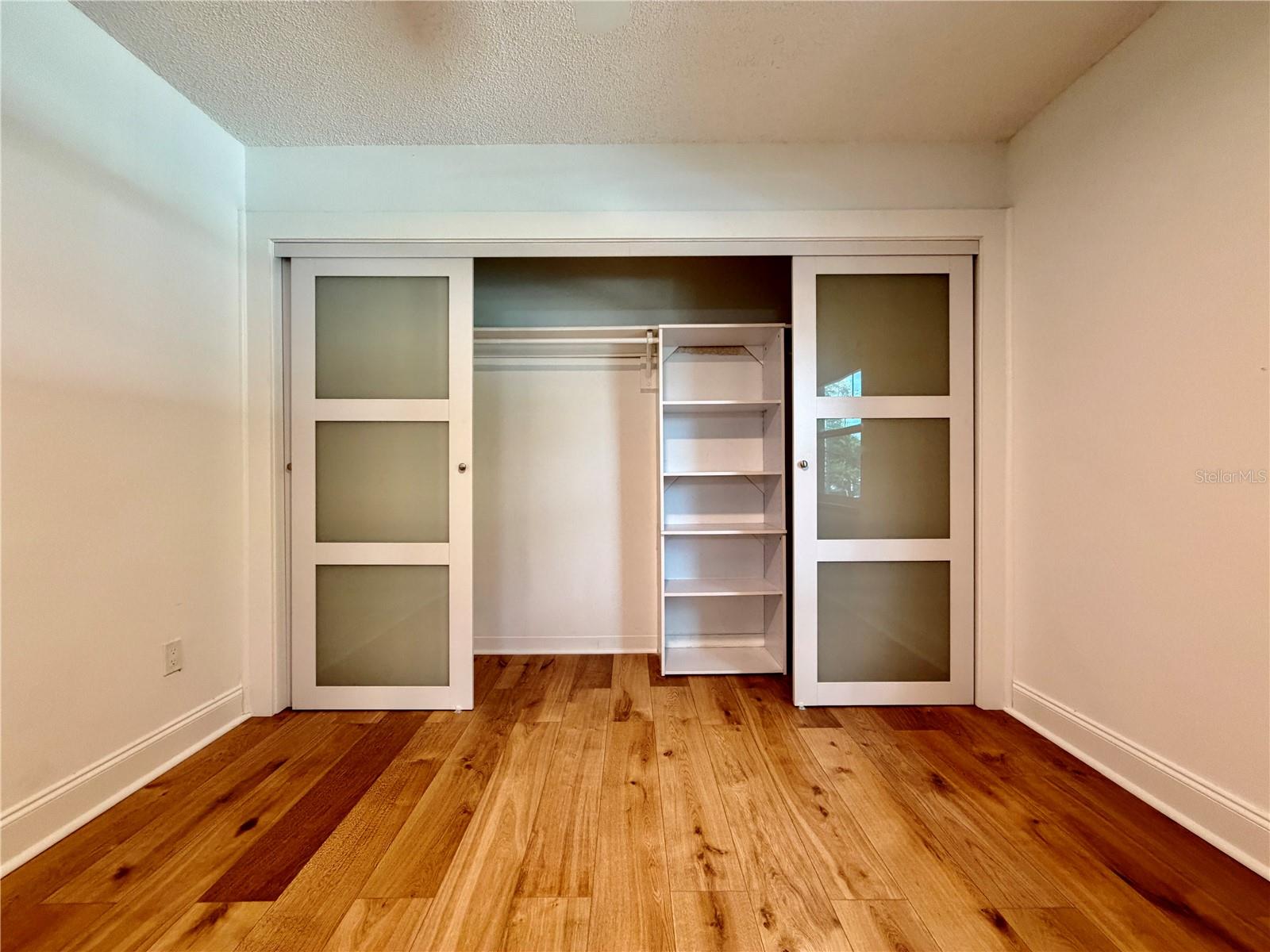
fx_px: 514
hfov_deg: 102.1
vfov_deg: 85.7
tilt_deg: -0.6
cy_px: 476
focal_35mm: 14
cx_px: 635
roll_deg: +0.9
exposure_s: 1/60
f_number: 2.2
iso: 320
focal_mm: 2.22
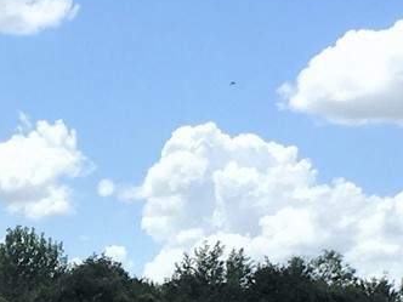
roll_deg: +0.7
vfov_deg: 8.2
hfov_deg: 11.0
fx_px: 2084
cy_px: 371
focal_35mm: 179
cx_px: 16
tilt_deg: -0.9
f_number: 2.2
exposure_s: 1/2331
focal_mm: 4.15
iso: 25
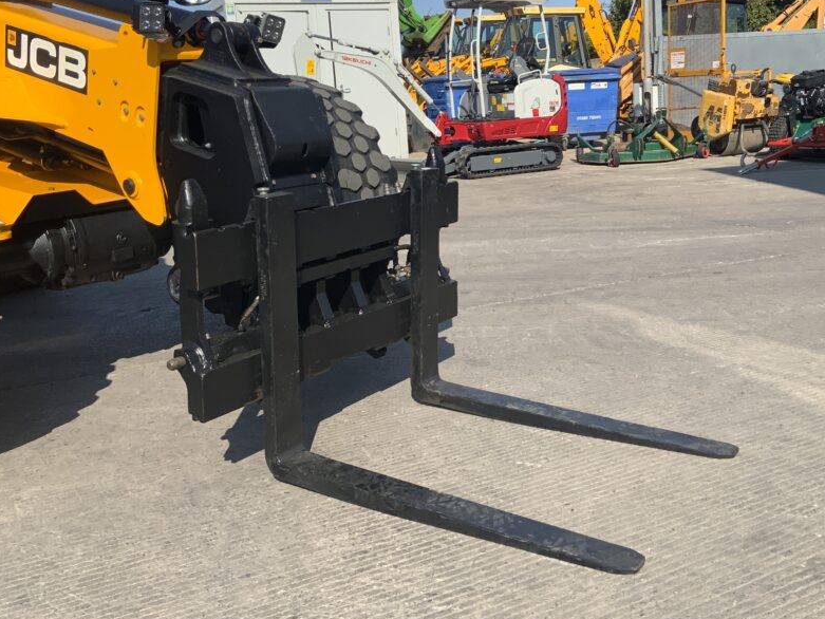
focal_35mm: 38
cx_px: 487
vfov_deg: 37.5
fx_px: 906
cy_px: 229
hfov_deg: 48.7
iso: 16
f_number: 1.8
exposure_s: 1/2058
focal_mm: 3
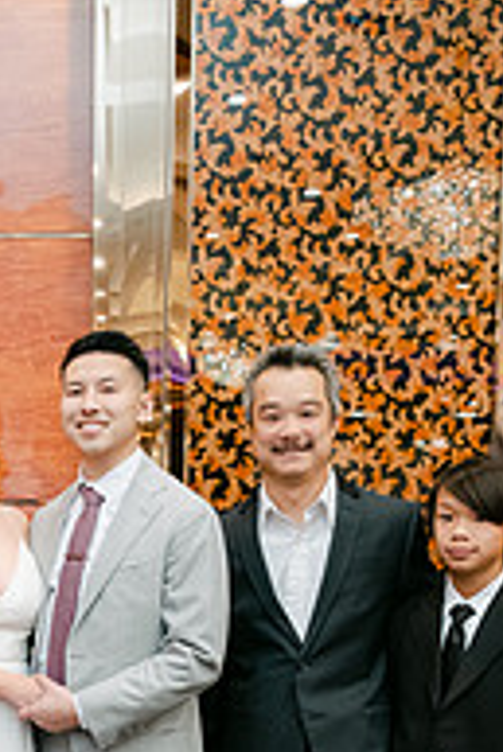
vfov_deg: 34.0
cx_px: 12
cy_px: 651
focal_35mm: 56
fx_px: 1171
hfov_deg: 23.3
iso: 800
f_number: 2.8
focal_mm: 16
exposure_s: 1/125
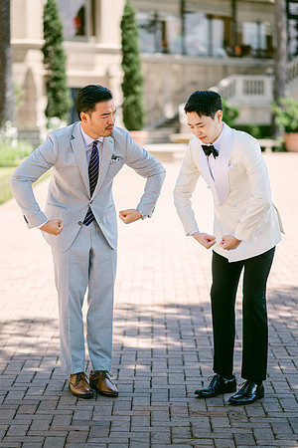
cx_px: 149
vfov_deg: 23.9
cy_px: 224
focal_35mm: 85
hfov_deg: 16.1
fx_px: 1055
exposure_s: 1/1600
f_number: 1.8
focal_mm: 85
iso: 64
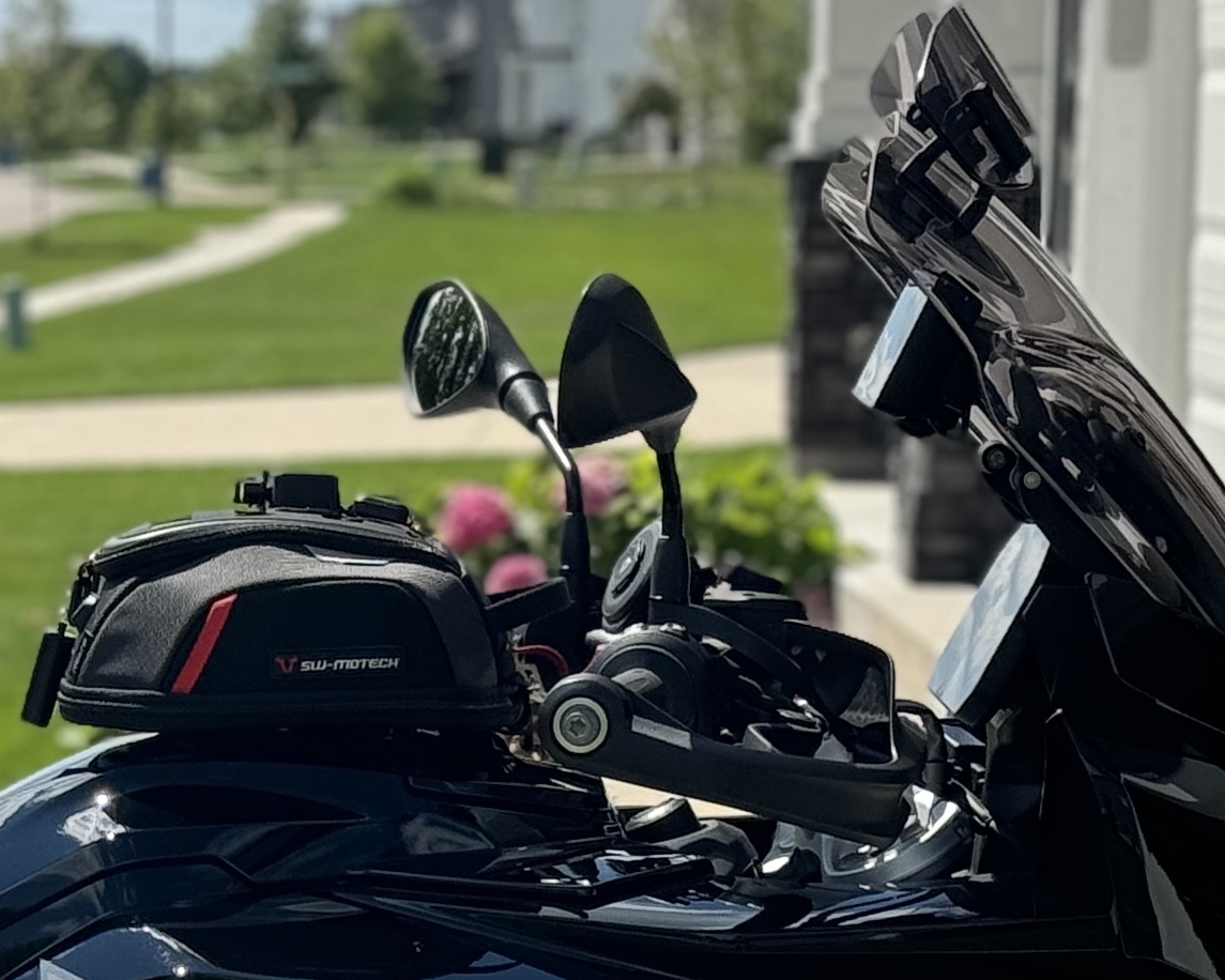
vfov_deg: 9.2
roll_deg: -0.2
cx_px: -4
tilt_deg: -12.5
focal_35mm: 165
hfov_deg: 11.6
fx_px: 5982
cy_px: 1329
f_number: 1.78
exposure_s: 1/3817
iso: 64
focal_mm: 6.76
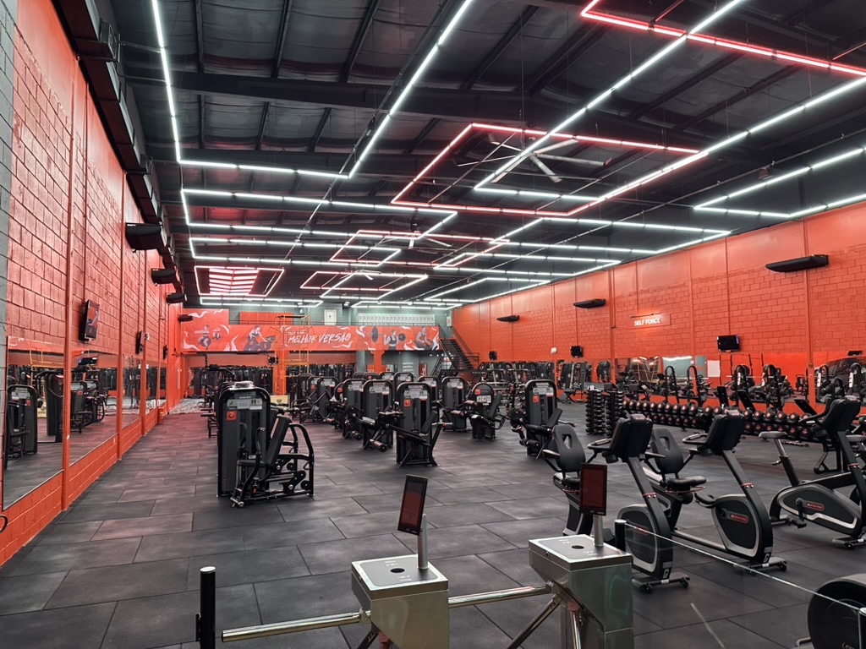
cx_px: 433
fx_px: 600
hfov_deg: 71.6
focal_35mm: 24
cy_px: 324
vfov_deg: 56.8
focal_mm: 6.86
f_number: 1.78
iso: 320
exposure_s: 1/60
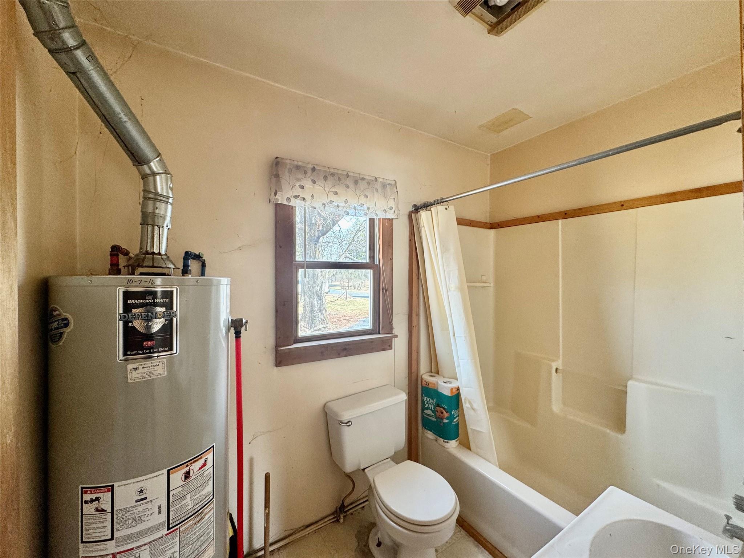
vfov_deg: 85.7
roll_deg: -0.4
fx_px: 301
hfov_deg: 102.1
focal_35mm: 14
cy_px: 279
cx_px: 372
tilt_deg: -1.0
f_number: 2.2
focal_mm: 2.22
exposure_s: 1/120
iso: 160
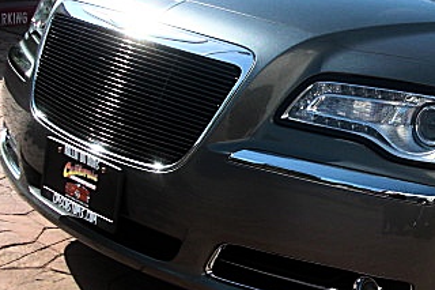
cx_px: 375
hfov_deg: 26.3
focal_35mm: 75
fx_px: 906
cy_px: 142
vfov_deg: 18.2
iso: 50
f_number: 2.8
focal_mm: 6.3
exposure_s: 1/800
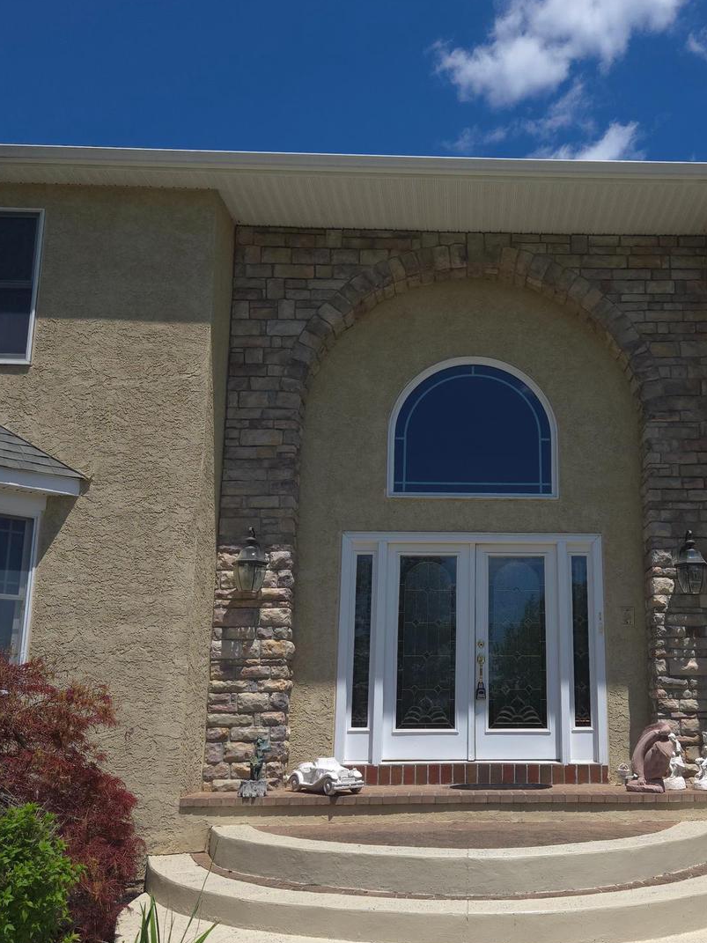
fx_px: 899
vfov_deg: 55.2
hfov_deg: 42.3
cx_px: 482
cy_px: 530
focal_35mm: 33
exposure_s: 1/3224
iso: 50
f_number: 1.8
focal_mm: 5.4
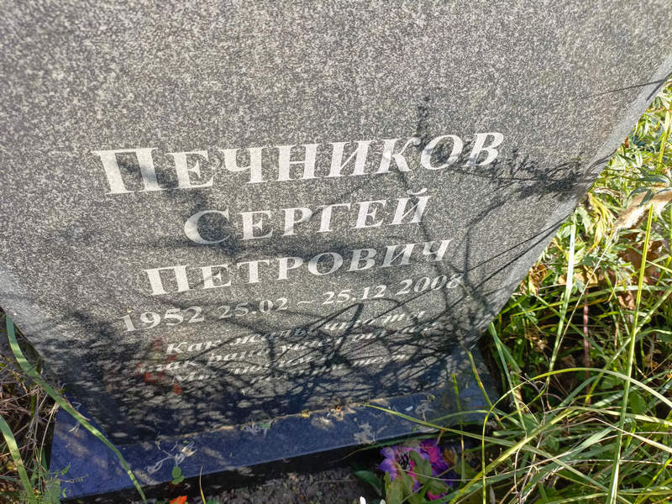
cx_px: 336
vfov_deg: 54.9
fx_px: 485
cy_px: 252
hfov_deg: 69.4
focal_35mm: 25
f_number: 1.69
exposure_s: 1/205
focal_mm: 4.76
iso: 112
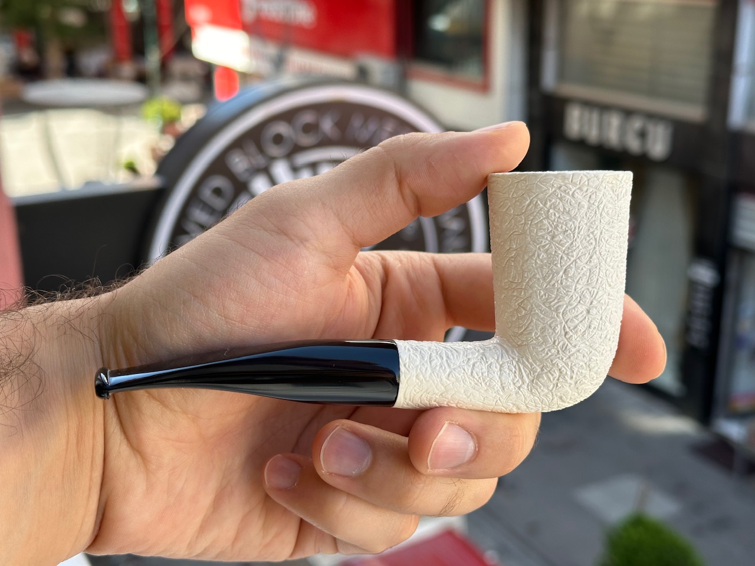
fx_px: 1047
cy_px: 283
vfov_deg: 30.3
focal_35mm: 48
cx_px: 378
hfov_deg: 39.7
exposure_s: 1/426
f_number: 1.78
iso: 64
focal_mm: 6.86
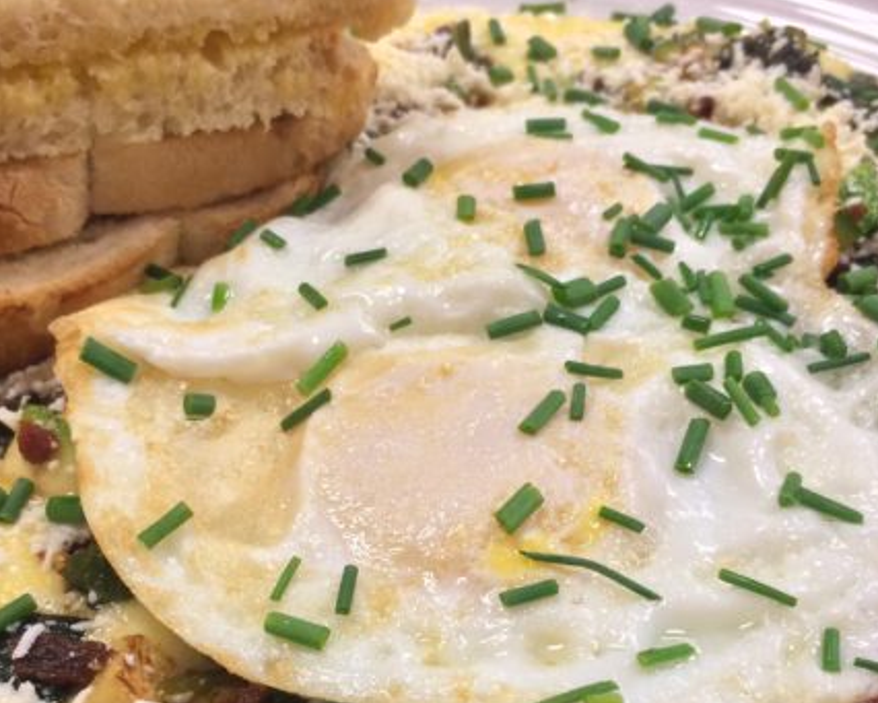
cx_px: 425
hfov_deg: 36.6
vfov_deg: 29.5
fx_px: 1326
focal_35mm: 51
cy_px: 478
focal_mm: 4.15
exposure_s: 1/30
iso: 80
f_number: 2.2
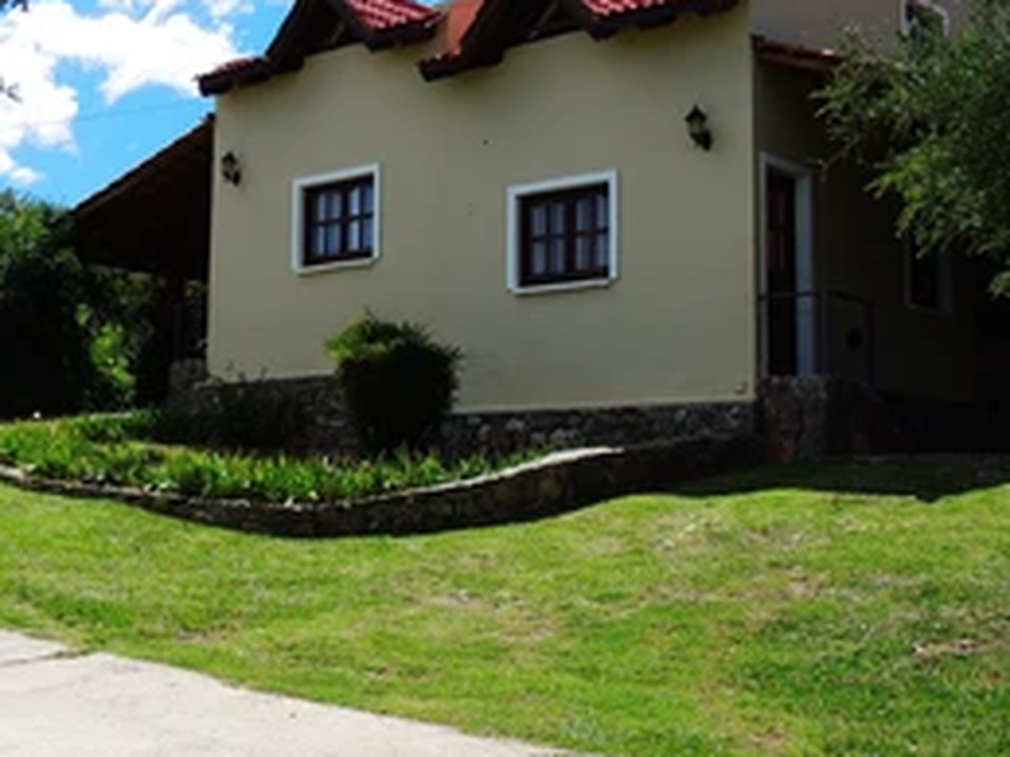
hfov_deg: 33.7
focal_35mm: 56
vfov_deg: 26.1
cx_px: 250
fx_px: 1633
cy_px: 359
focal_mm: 5.8
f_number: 3.2
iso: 100
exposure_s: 1/1250
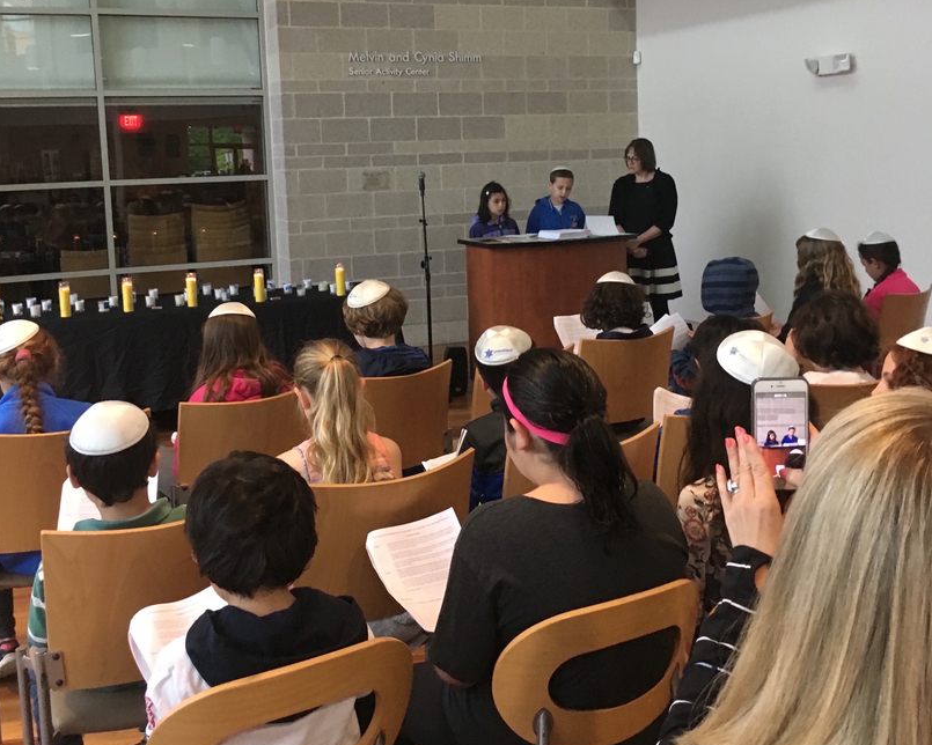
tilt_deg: -4.7
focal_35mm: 38
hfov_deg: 47.9
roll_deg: +1.6
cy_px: 267
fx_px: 1048
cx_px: 465
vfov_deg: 38.8
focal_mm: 4.15
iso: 200
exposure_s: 1/30
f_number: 2.2
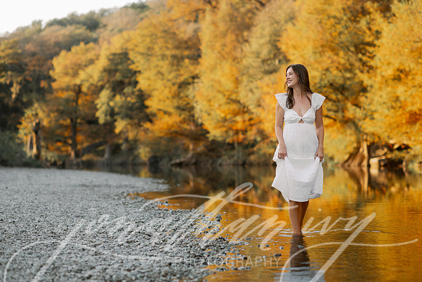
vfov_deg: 16.1
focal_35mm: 85
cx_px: 211
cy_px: 141
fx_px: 997
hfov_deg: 23.9
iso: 125
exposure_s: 1/250
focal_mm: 85
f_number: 2.2
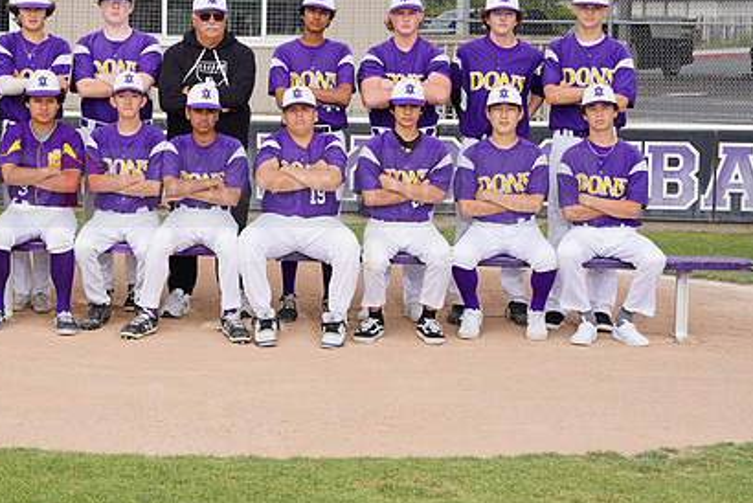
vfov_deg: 13.8
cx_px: 241
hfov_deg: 20.5
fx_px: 2072
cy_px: 173
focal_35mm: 99
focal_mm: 70
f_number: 9
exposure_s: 1/250
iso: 200
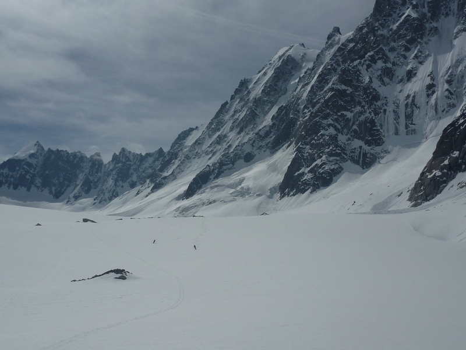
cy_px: 175
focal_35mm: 39
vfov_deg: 36.8
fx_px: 525
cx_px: 233
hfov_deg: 47.9
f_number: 10
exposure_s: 1/640
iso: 80
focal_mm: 4.9
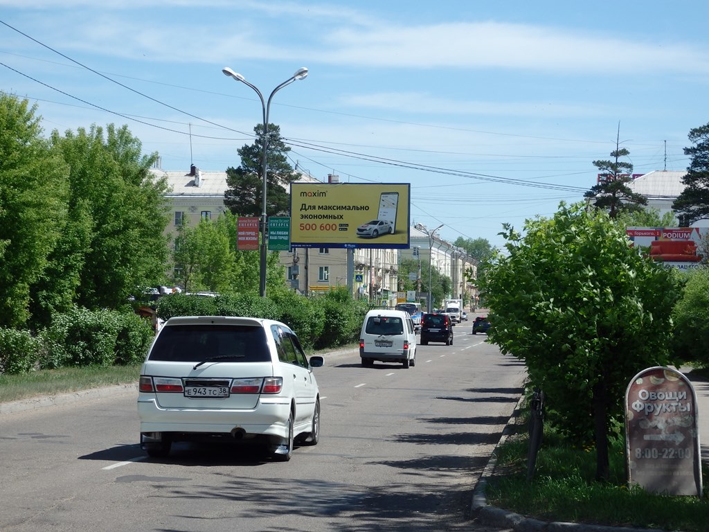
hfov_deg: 24.4
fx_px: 1639
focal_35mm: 80
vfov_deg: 18.4
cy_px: 266
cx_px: 354
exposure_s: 1/640
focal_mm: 14.4
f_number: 4.6
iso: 100
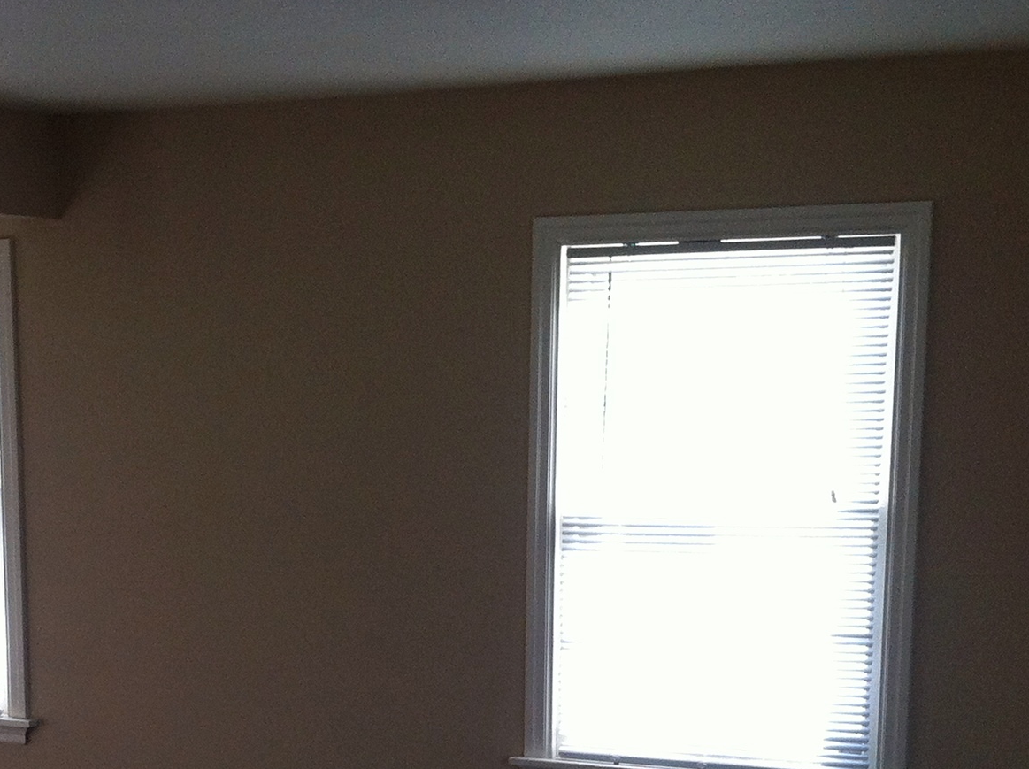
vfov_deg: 18.4
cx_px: 216
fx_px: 2316
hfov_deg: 24.7
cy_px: 765
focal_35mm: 78
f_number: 2.8
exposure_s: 1/120
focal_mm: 3.85
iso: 125
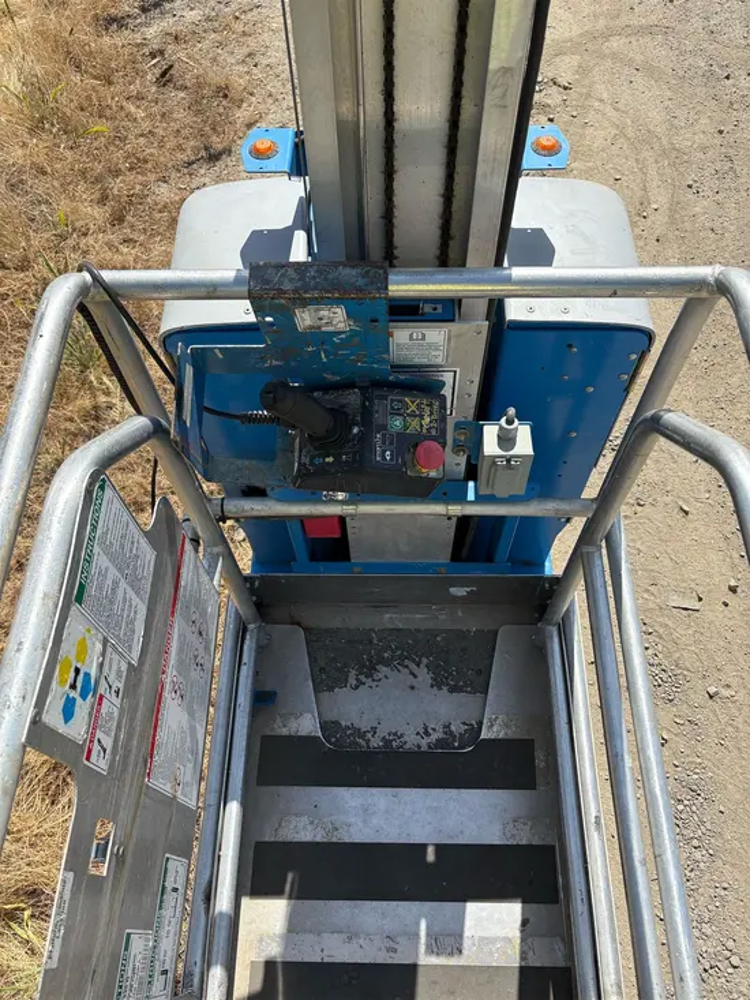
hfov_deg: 53.1
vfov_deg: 67.3
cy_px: 500
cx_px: 375
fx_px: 751
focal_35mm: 26
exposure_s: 1/2012
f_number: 1.6
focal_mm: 5.96
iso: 50
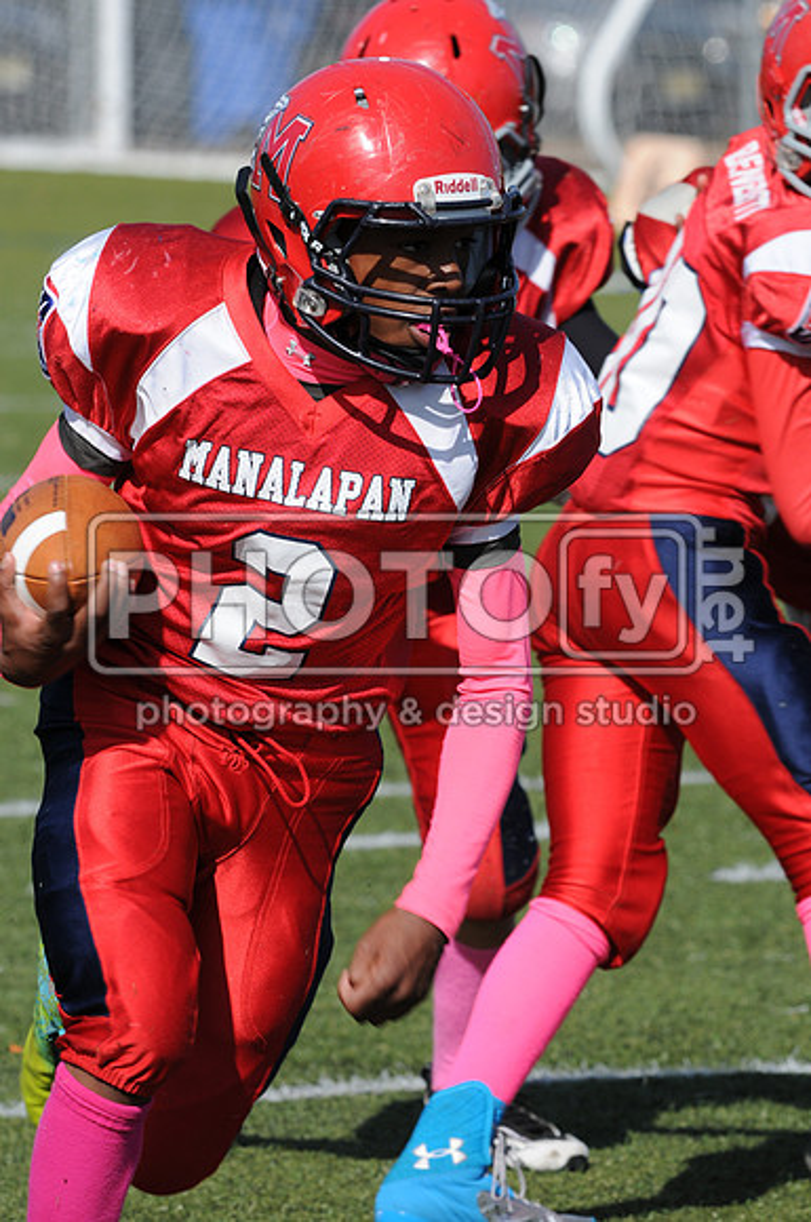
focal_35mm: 450
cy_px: 611
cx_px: 406
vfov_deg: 4.6
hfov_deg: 3.0
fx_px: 15251
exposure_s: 1/500
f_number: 10
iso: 200
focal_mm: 300
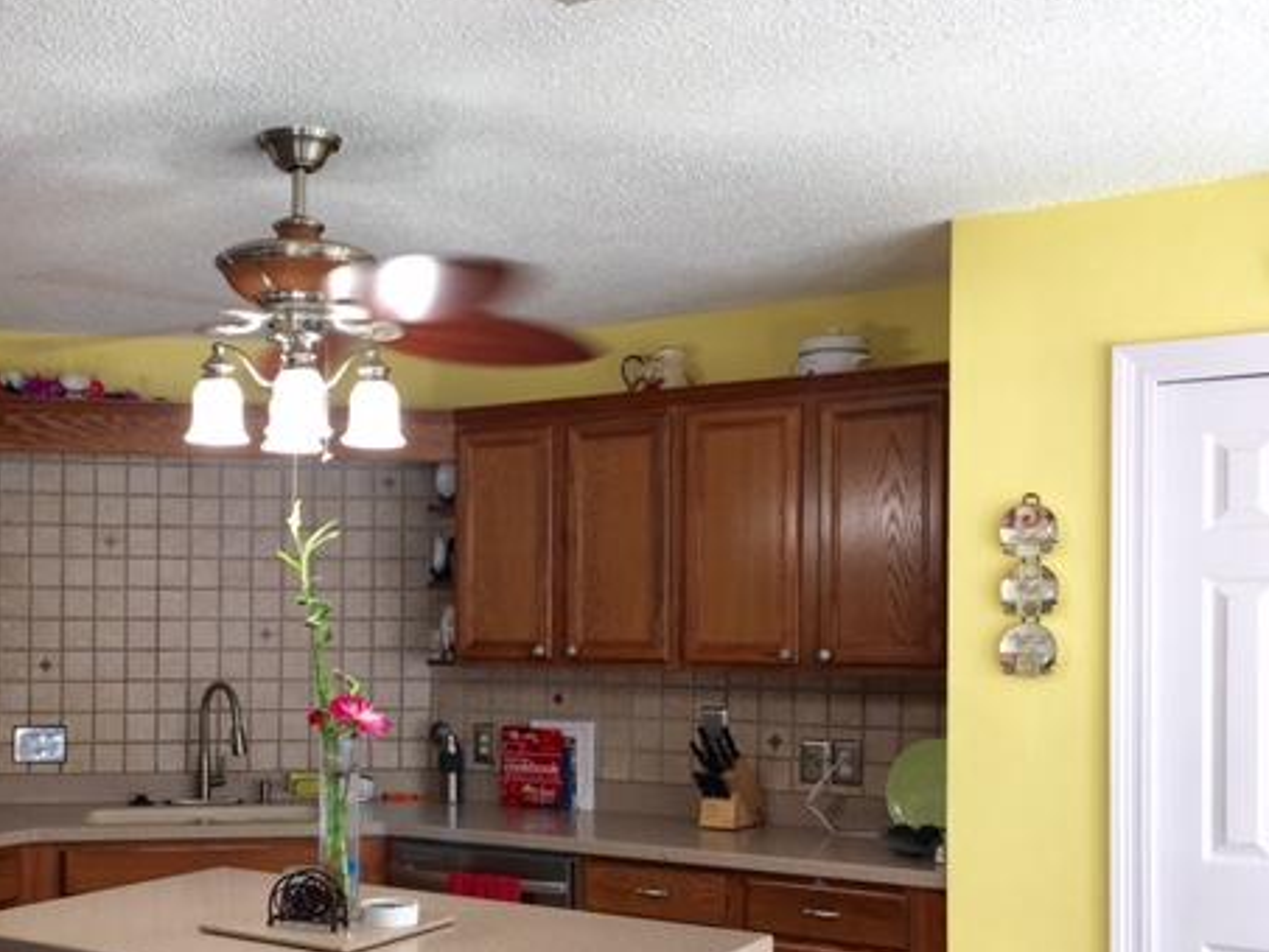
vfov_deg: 34.8
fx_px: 1503
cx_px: 395
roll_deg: -0.6
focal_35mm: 41
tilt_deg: -1.2
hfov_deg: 44.9
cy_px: 650
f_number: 2.2
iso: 32
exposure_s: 1/30
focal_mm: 4.15
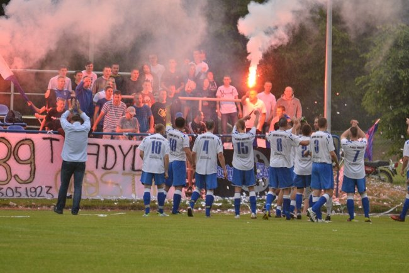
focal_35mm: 375
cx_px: 204
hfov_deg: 5.5
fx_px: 4262
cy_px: 136
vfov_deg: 3.7
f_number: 5.6
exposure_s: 1/250
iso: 800
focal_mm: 250
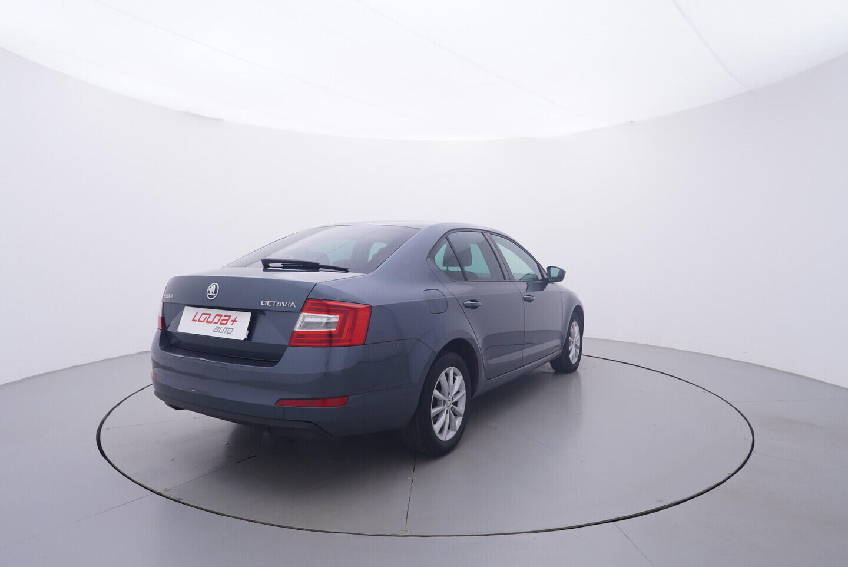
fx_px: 530
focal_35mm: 22
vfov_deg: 56.2
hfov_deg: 77.3
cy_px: 284
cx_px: 424
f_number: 5
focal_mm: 15
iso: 200
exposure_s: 1/80
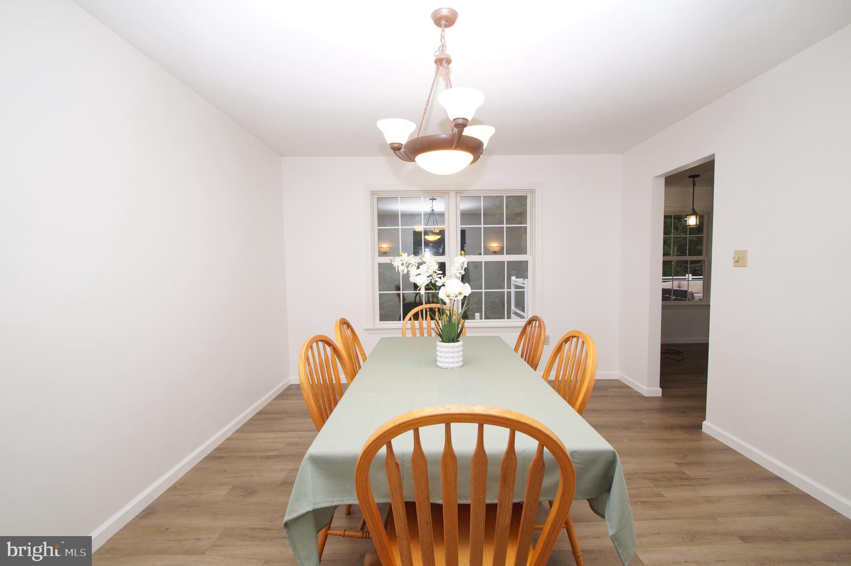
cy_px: 283
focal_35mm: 15
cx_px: 426
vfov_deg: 77.3
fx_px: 354
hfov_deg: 100.4
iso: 800
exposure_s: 1/100
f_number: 5.6
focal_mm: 10
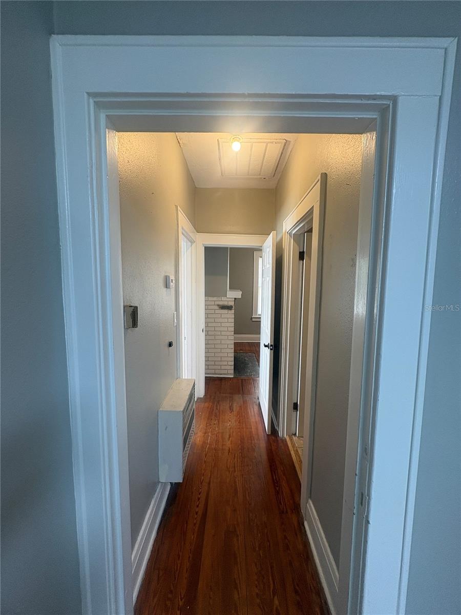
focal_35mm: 14
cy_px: 308
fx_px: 249
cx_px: 230
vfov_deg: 102.1
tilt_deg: -5.2
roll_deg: -1.1
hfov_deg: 85.7
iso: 125
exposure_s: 1/60
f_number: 2.2
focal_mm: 2.22
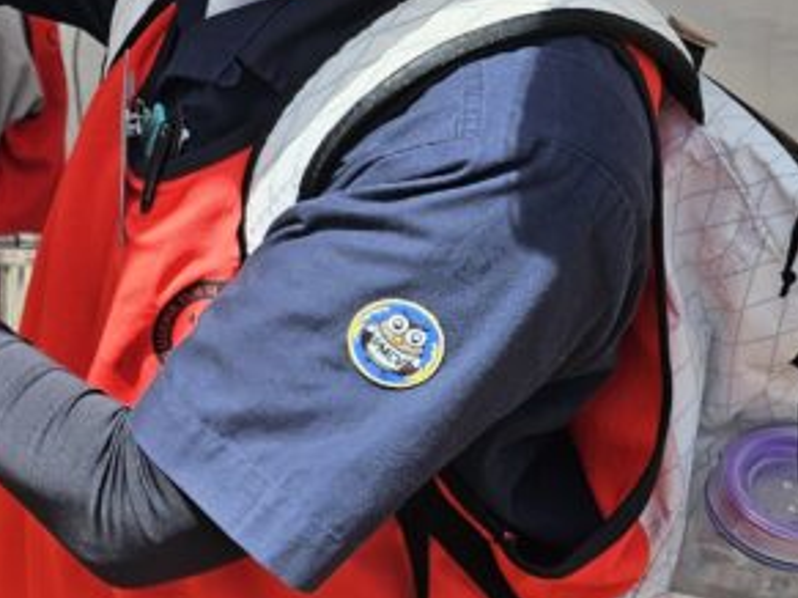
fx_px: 1867
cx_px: -282
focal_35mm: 81
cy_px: 181
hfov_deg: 21.5
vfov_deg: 18.1
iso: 40
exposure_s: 1/1123
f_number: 1.8
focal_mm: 5.4
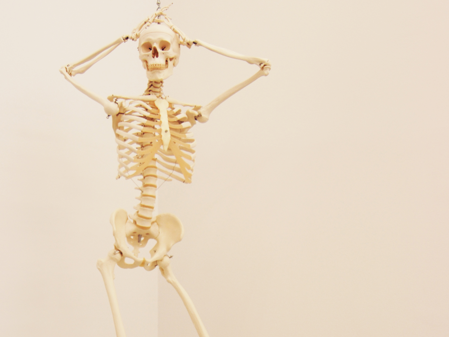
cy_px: 345
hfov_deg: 30.0
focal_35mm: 64
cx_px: 147
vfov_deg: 22.0
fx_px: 830
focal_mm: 22
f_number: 4.5
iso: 100
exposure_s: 1/60
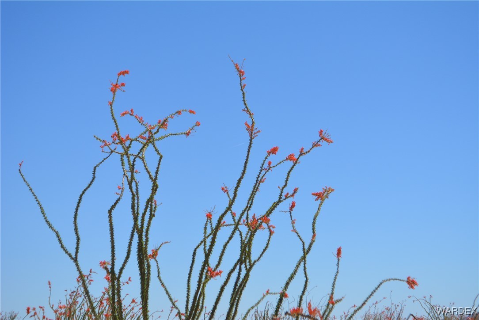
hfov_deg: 24.6
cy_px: 160
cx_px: 240
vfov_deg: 16.6
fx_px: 1098
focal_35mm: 82
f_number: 8
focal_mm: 55
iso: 400
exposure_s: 1/2000
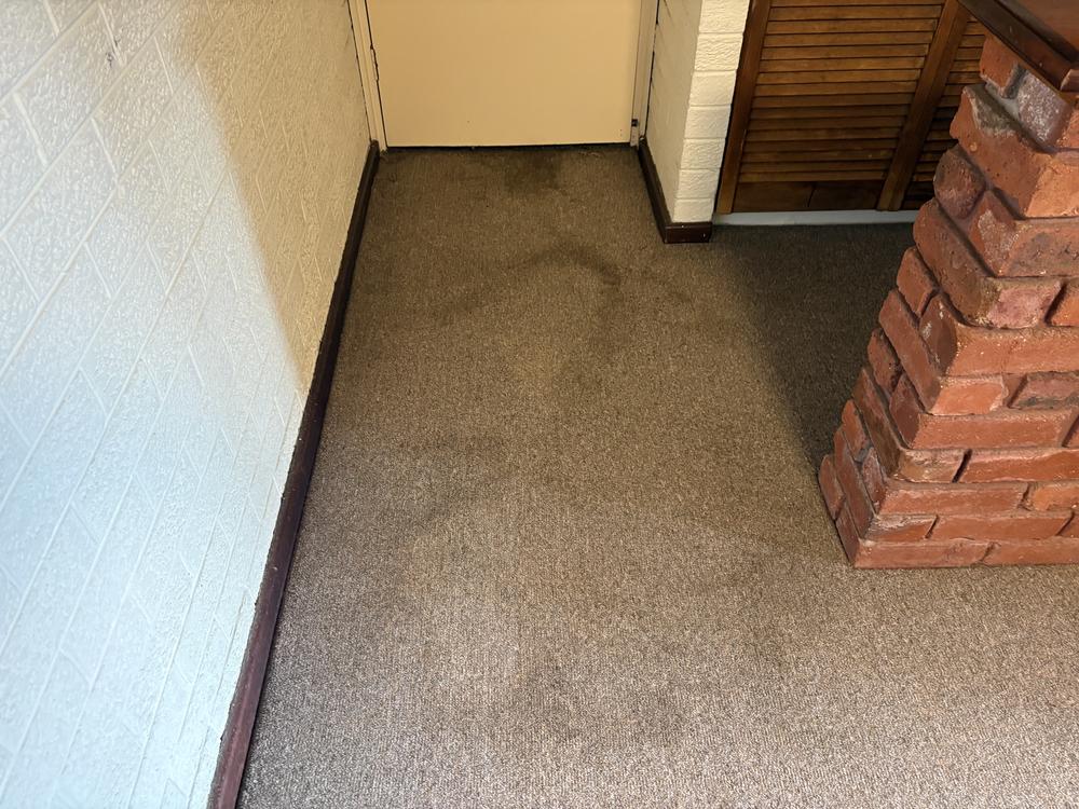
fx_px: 810
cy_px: 404
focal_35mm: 26
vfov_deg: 53.1
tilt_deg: -46.1
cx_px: 540
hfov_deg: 67.3
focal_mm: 5.96
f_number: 1.6
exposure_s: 1/50
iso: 250
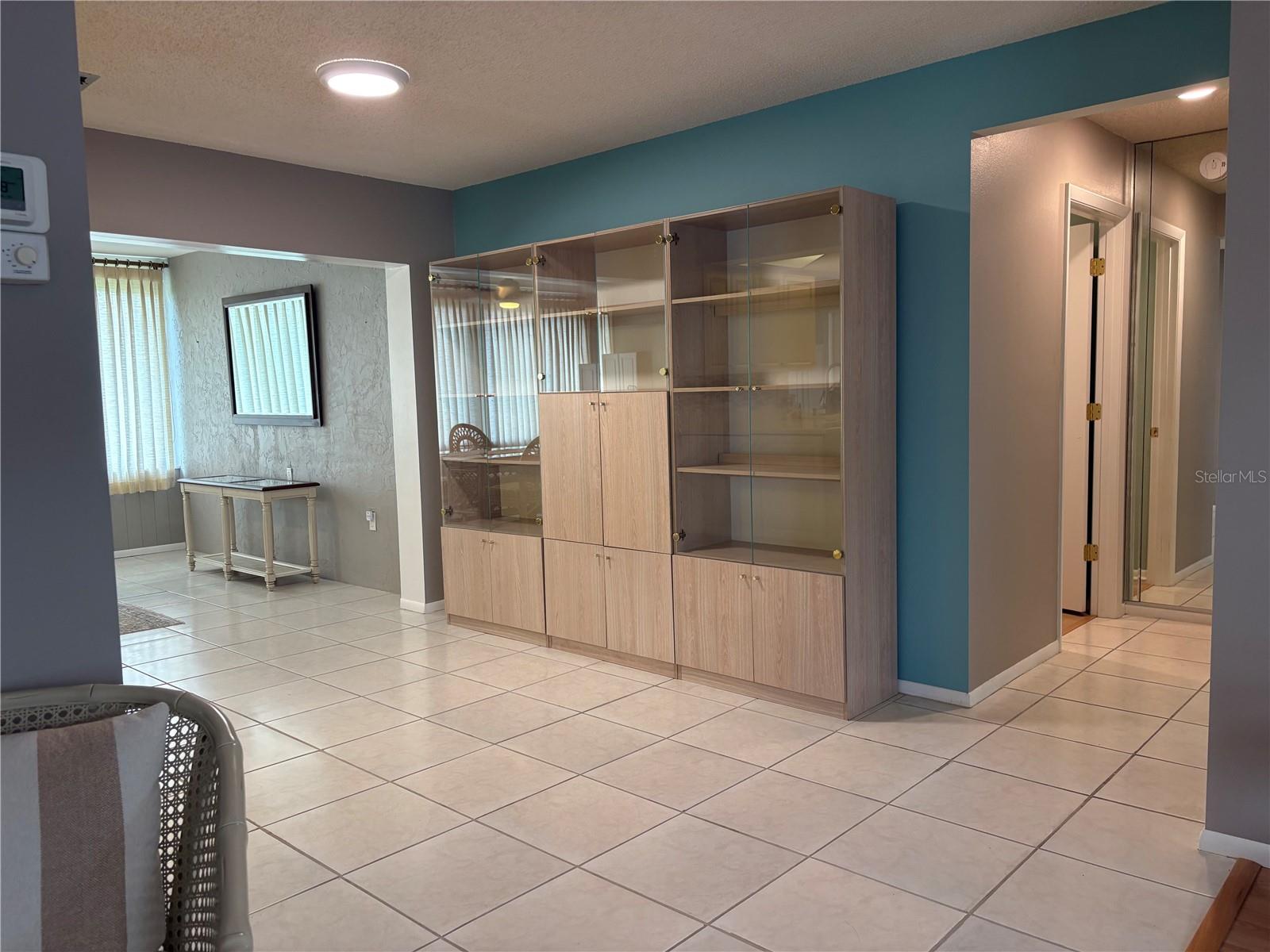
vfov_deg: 53.1
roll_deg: +0.8
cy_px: 476
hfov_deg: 67.3
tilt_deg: -4.8
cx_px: 635
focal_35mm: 26
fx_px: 954
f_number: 1.6
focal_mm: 5.96
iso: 100
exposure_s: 1/60
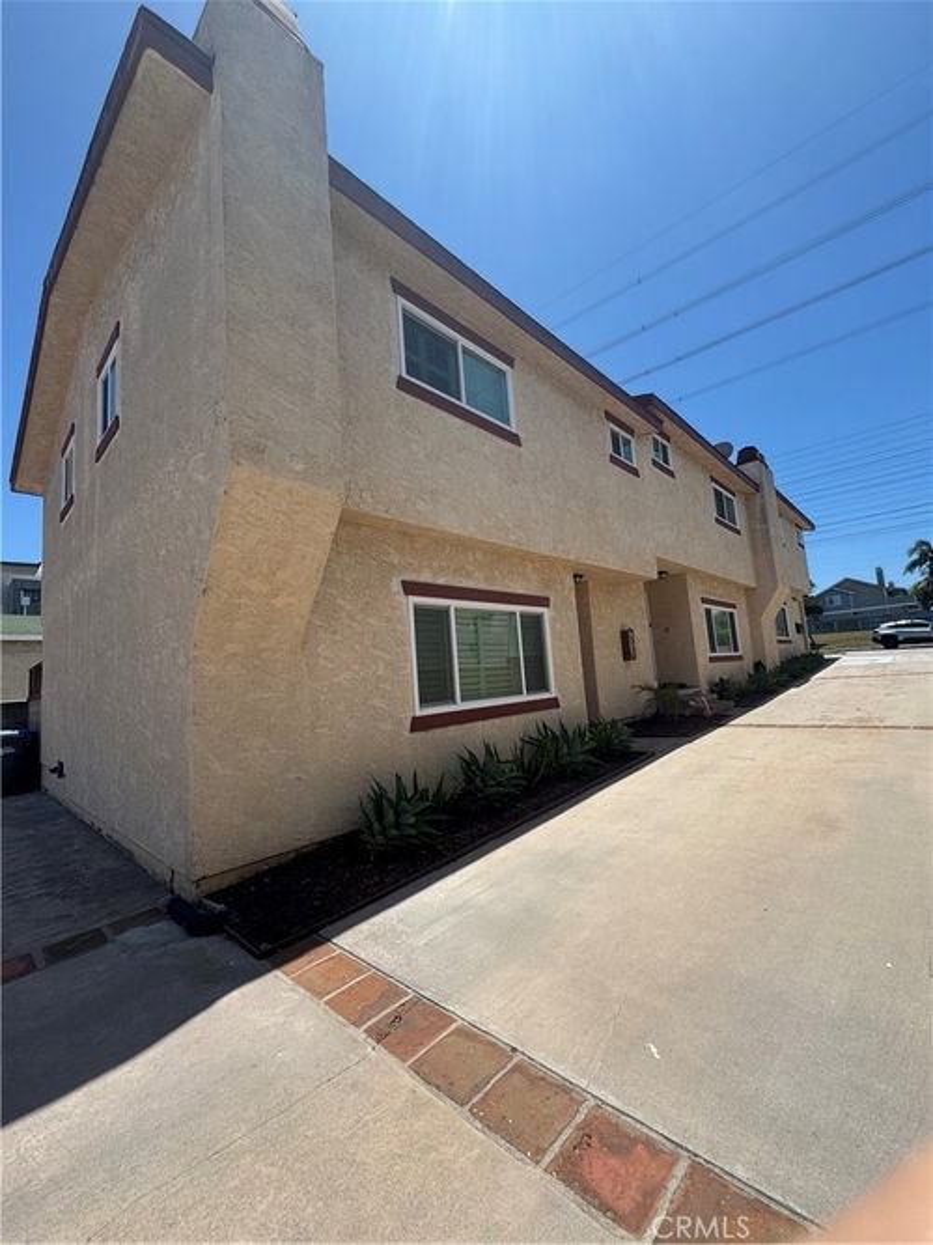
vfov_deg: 102.1
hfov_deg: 85.7
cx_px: 466
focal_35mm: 14
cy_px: 622
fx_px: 503
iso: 50
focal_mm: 2.22
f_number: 2.2
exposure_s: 1/1748
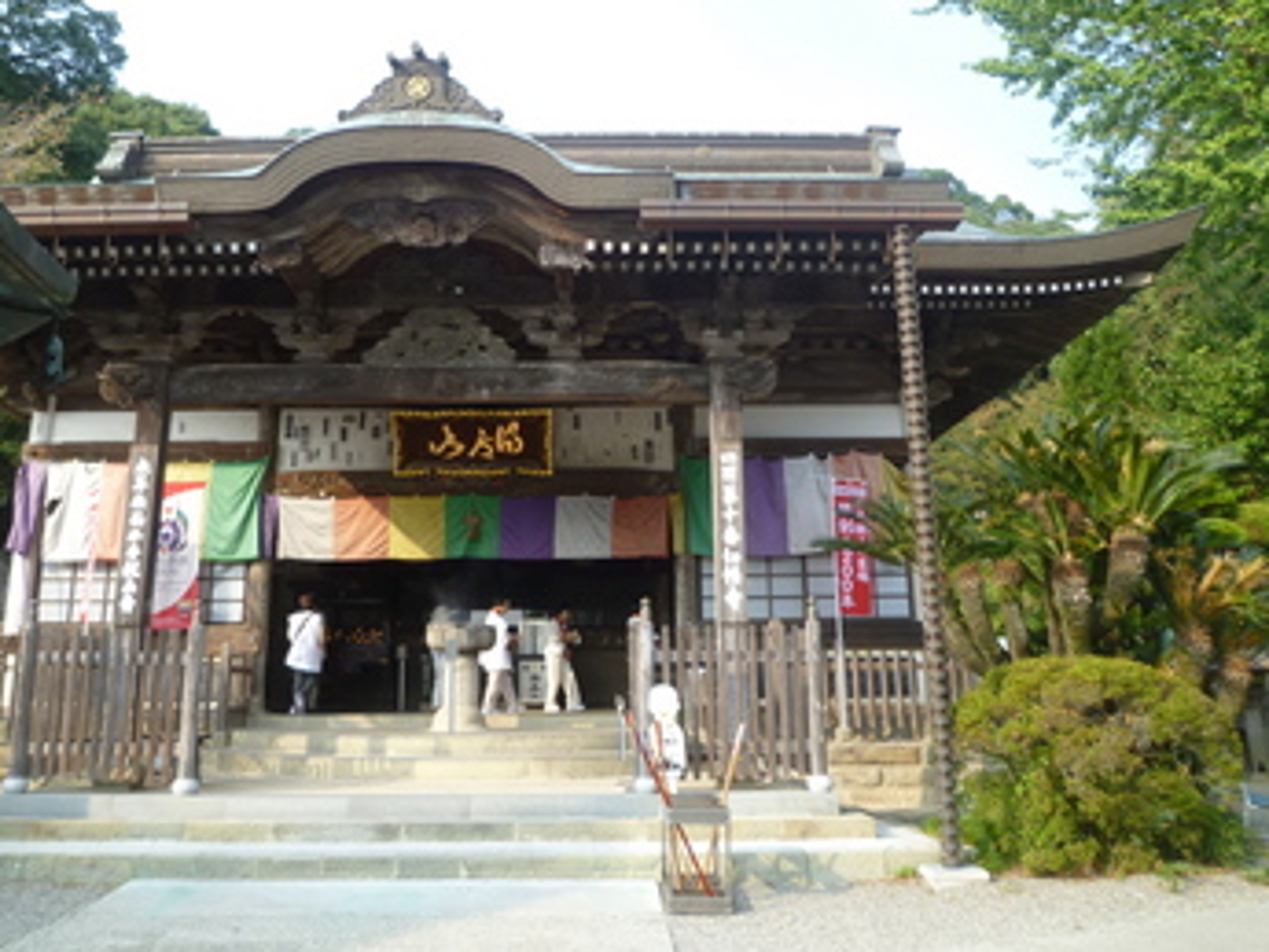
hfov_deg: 61.6
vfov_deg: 48.1
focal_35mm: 29
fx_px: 1063
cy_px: 404
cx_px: 589
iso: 80
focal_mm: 4.5
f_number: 4
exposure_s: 1/125
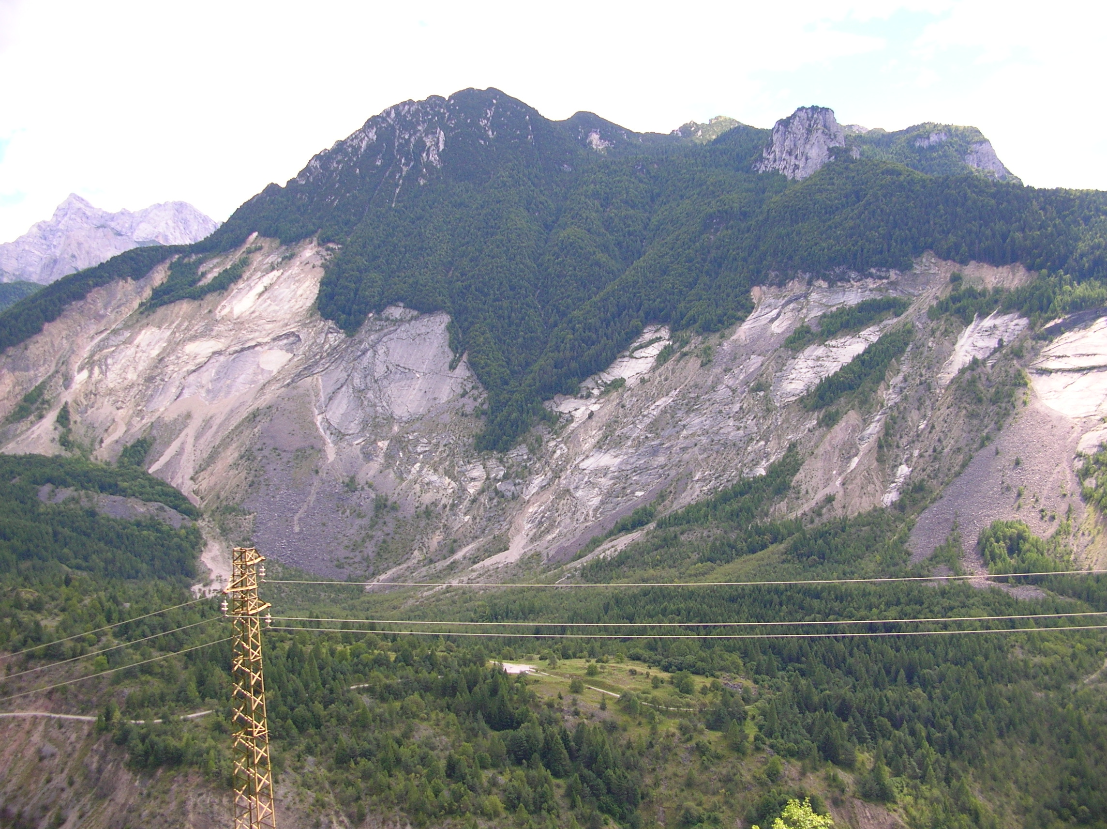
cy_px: 414
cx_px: 554
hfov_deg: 52.7
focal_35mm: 35
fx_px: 1118
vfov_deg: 40.6
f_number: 2.8
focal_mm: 5.8
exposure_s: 1/250
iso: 50
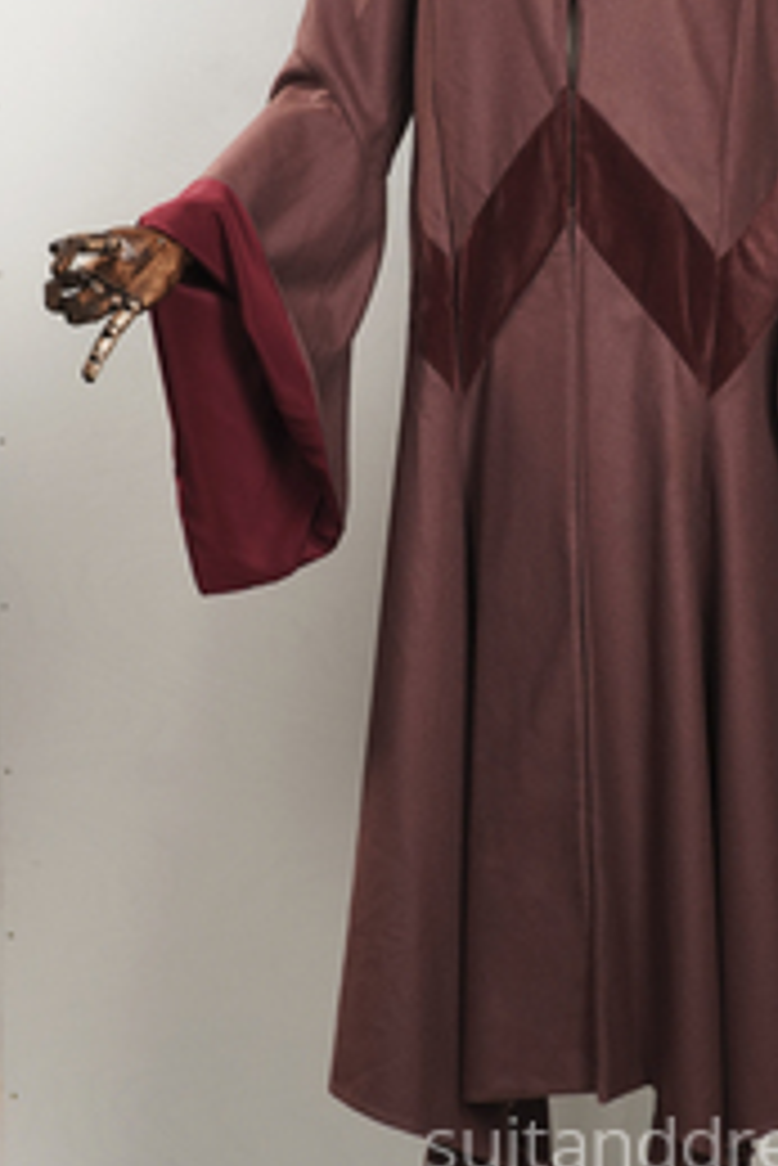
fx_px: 2331
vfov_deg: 27.9
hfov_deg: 18.9
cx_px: 528
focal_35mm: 72
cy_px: 380
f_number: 6.3
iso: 400
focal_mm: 32
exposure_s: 1/40
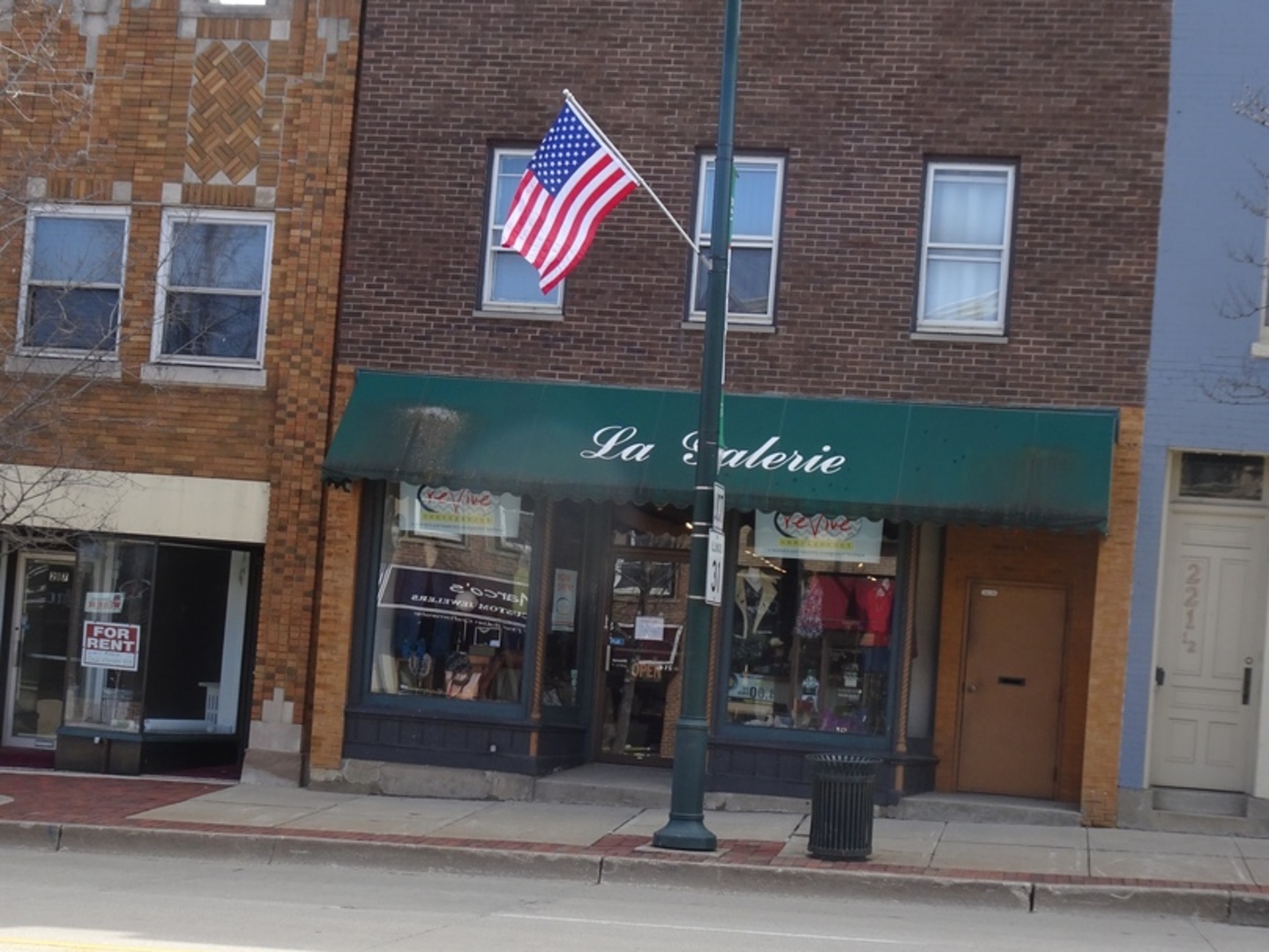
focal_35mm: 46
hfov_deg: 41.2
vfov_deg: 31.5
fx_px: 1687
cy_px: 476
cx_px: 634
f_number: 4.5
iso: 80
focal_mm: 7.87
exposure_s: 1/250
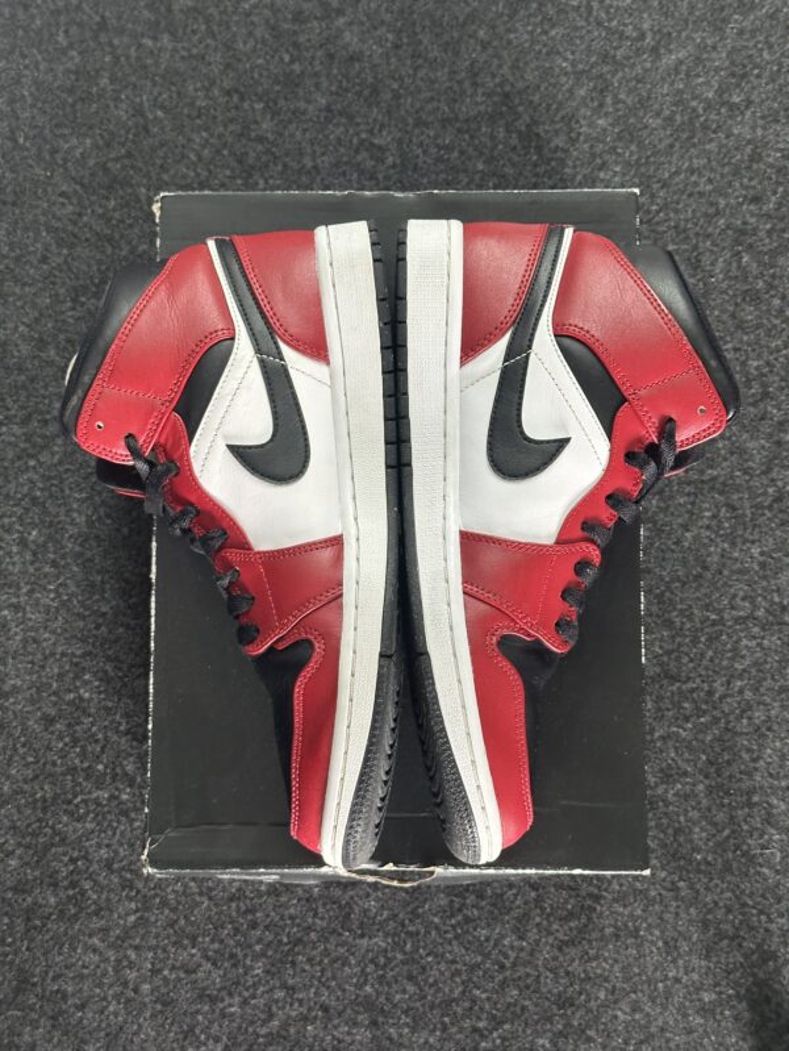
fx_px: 1458
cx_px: 394
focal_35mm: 48
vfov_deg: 39.6
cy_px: 526
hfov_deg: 30.3
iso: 200
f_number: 1.78
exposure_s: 1/50
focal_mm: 6.86
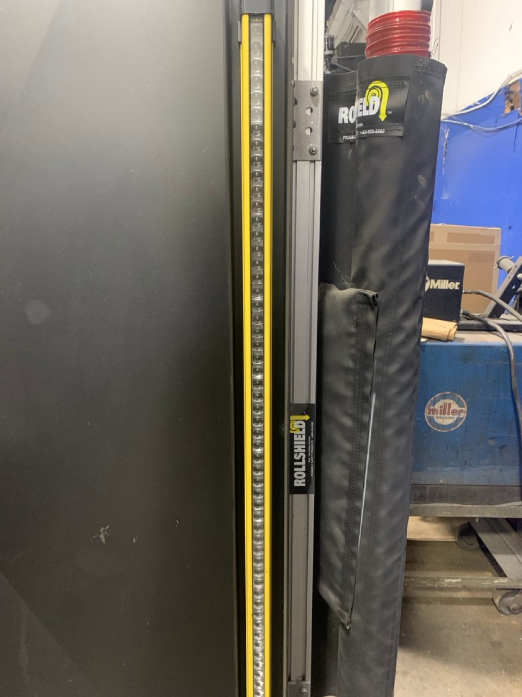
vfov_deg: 67.3
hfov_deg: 53.1
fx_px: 523
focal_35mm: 26
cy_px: 348
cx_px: 261
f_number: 1.8
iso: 400
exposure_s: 1/34
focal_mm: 4.2
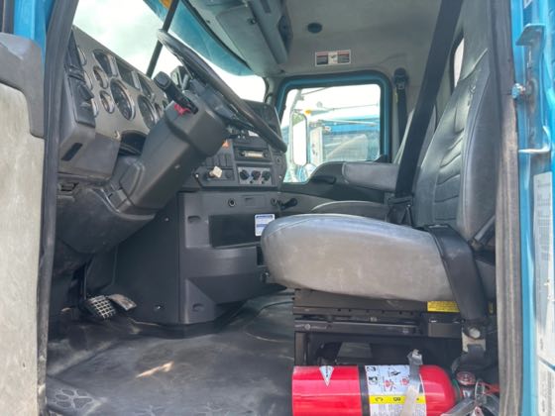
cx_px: 278
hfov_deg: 71.6
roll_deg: +1.7
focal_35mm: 24
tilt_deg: +4.7
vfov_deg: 56.8
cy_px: 208
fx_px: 385
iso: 80
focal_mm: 6.86
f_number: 1.78
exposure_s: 1/475
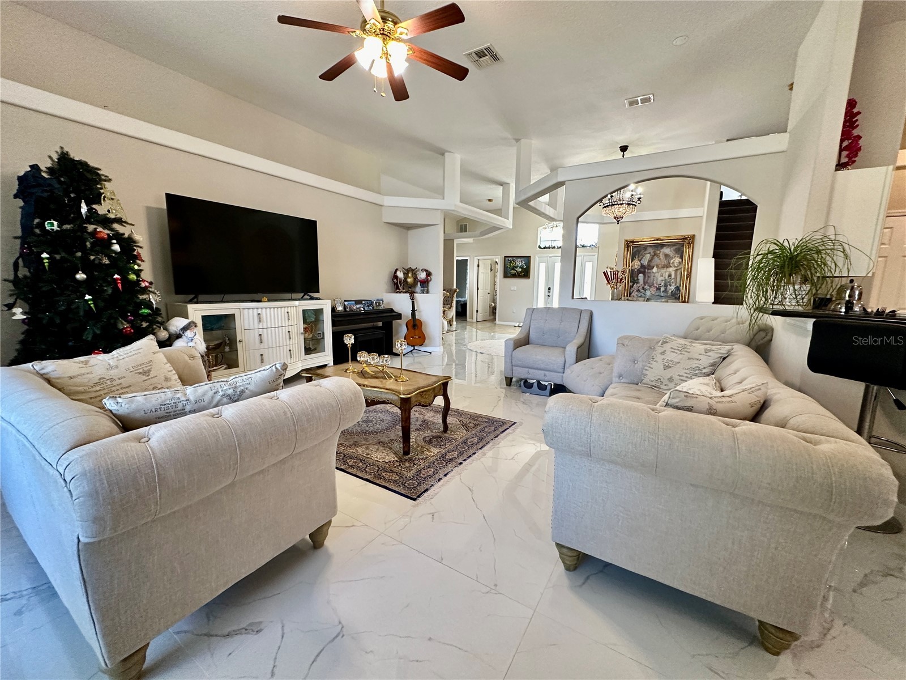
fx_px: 366
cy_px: 340
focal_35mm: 14
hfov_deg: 102.1
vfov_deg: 85.7
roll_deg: -1.1
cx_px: 453
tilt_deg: -8.6
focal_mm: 2.22
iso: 250
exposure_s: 1/120
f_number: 2.2
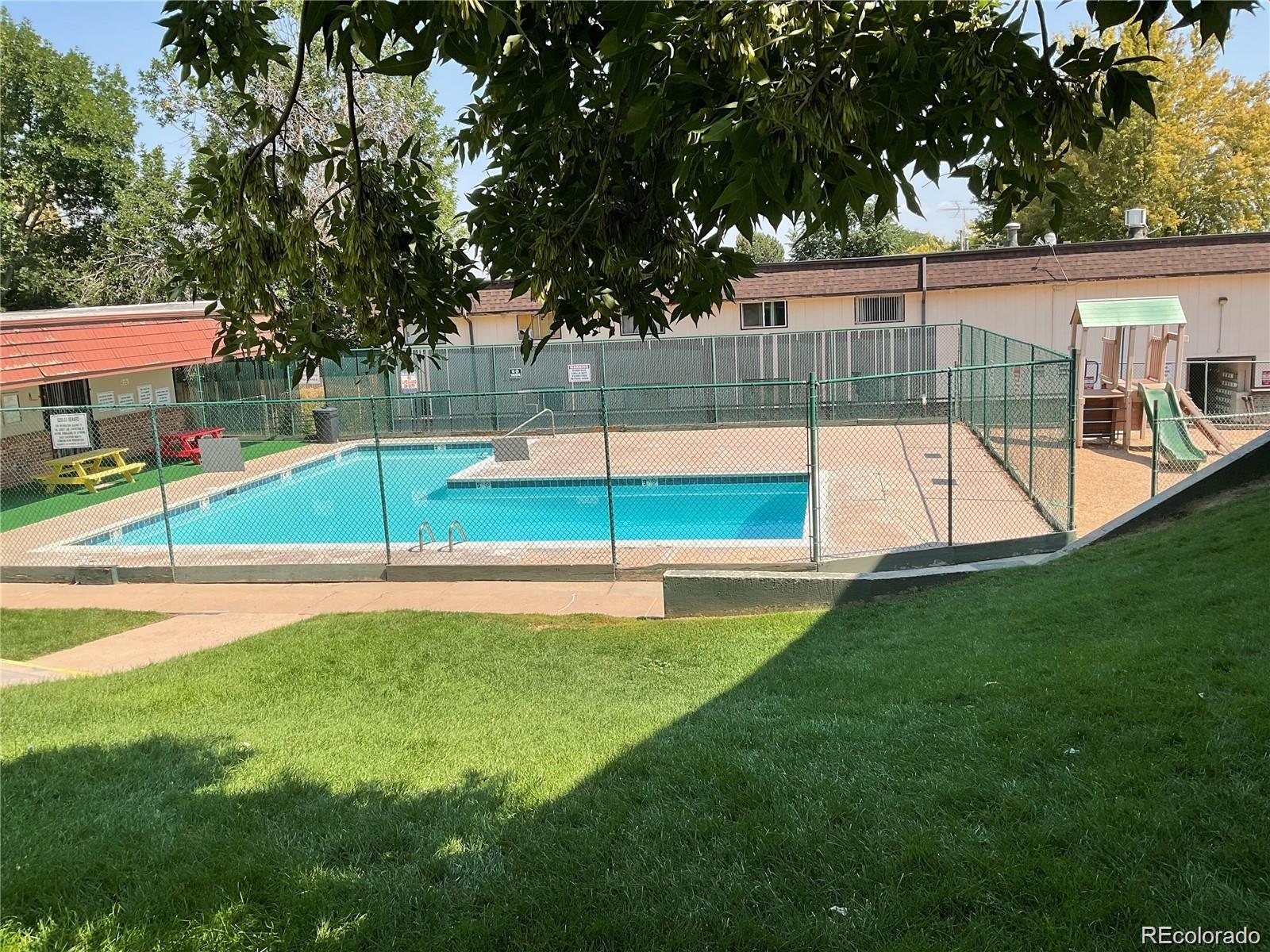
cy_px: 476
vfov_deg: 48.2
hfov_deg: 61.7
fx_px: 1064
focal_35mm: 29
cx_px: 635
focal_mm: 3
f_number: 1.8
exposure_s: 1/1311
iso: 16
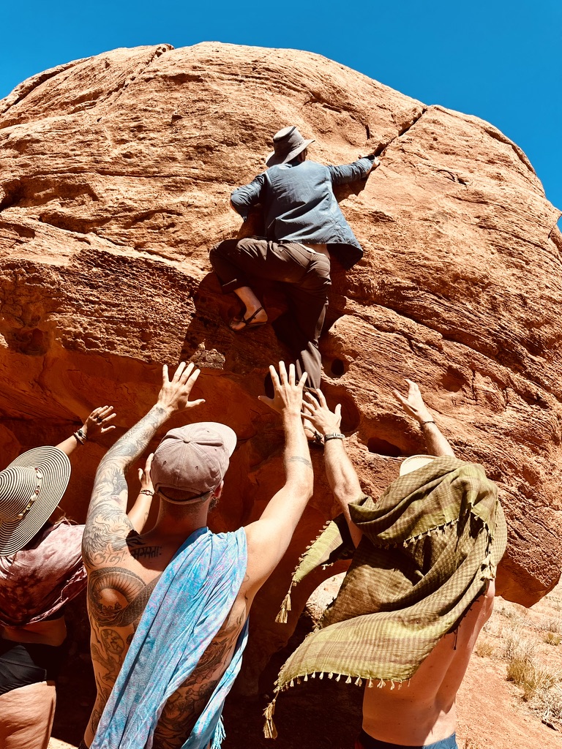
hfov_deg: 56.8
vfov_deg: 71.6
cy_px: 374
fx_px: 520
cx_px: 281
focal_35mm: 24
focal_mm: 6.86
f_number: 1.78
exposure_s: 1/3155
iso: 80
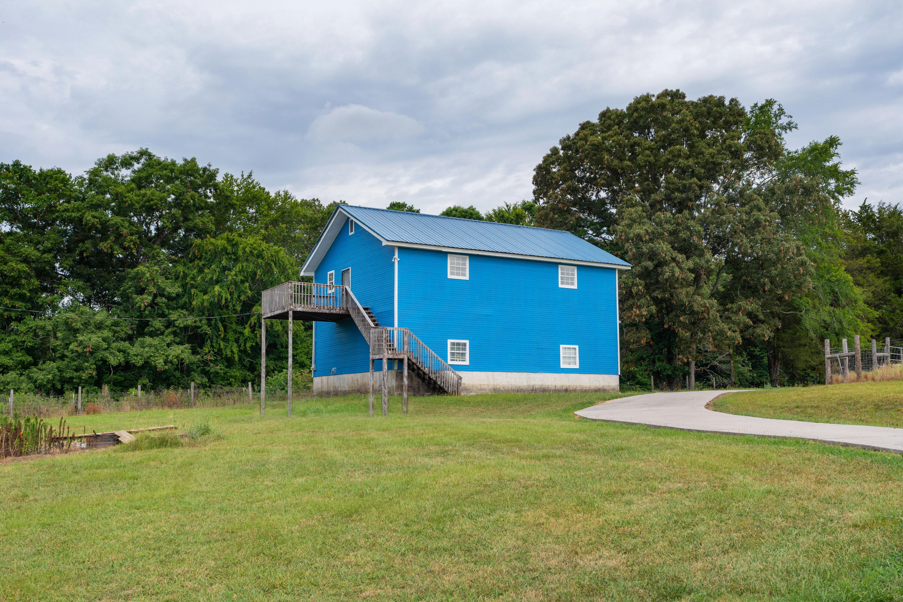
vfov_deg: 37.9
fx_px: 878
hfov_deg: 54.4
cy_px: 301
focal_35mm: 35
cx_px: 452
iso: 320
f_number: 7.1
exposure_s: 1/500
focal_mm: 35
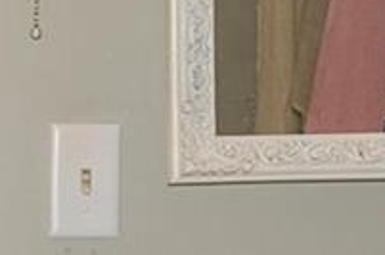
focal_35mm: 245
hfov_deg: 8.4
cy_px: 163
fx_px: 2614
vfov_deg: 5.6
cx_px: 10
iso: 400
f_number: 4.5
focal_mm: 32
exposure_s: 1/60
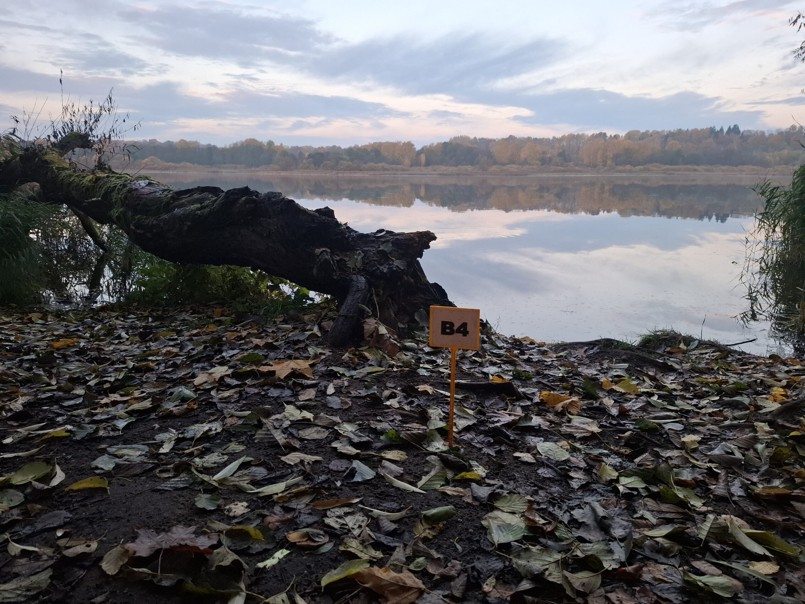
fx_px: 535
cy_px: 302
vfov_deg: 58.9
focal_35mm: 23
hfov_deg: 73.9
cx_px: 402
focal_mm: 5.54
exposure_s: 1/100
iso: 80
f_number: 1.8
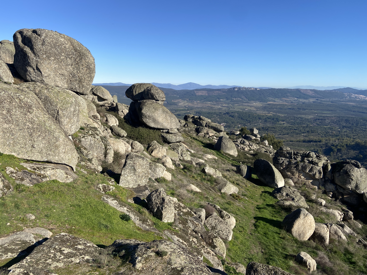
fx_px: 276
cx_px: 184
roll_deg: -0.4
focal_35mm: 26
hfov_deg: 67.3
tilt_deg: -9.8
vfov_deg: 53.1
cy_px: 138
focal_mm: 4.25
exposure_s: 1/2755
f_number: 1.8
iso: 32
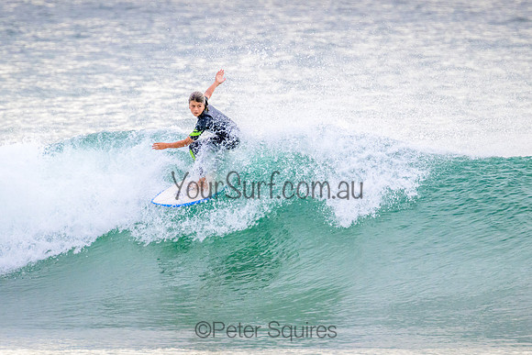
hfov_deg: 2.2
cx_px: 278
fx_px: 13902
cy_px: 178
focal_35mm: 941
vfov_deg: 1.5
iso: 3600
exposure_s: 1/2000
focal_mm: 800
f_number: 11
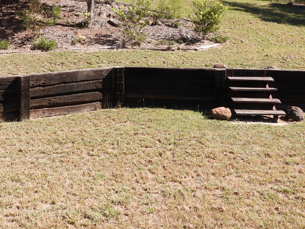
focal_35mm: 42
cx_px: 109
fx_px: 370
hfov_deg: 44.3
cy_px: 33
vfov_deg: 33.0
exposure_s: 1/800
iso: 100
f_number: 2.8
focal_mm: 4.3
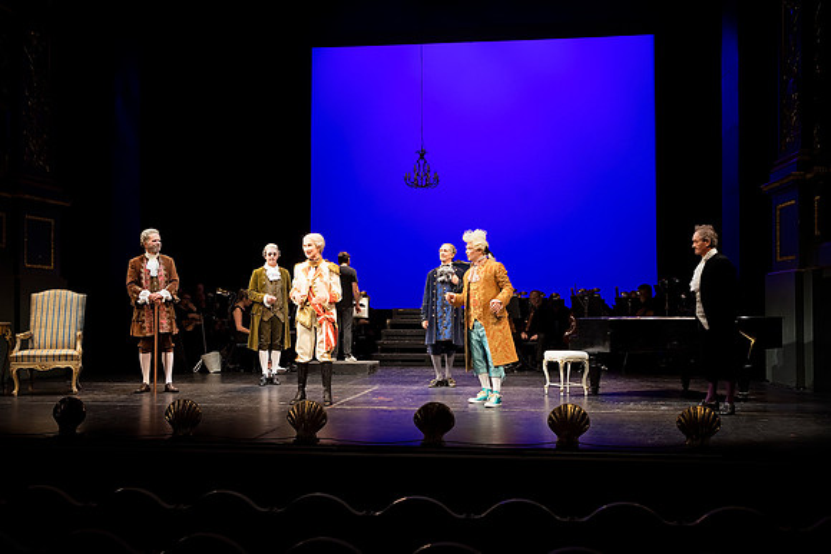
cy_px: 277
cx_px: 416
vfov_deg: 37.9
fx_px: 808
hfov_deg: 54.4
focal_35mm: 35
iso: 1600
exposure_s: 1/125
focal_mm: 35
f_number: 5.6
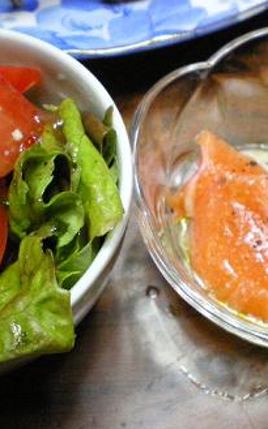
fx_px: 609
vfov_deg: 38.9
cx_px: 135
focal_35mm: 52
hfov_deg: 24.8
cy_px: 216
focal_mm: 6.3
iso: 800
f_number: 3.1
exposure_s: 1/40
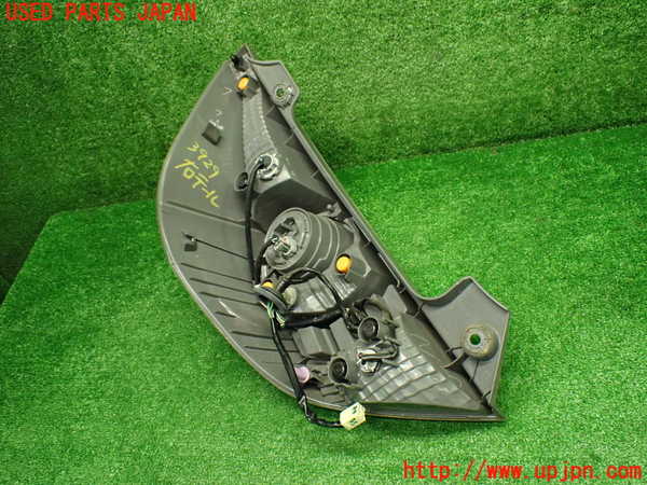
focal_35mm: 30
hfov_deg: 60.0
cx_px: 324
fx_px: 561
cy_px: 242
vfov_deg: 46.8
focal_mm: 5.4
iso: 800
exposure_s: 1/125
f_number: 2.3
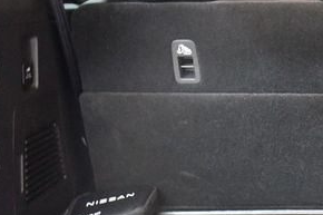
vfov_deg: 18.1
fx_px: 673
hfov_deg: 25.3
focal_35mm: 75
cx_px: 342
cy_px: 144
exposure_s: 1/50
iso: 12800
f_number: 3.8
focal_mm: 23
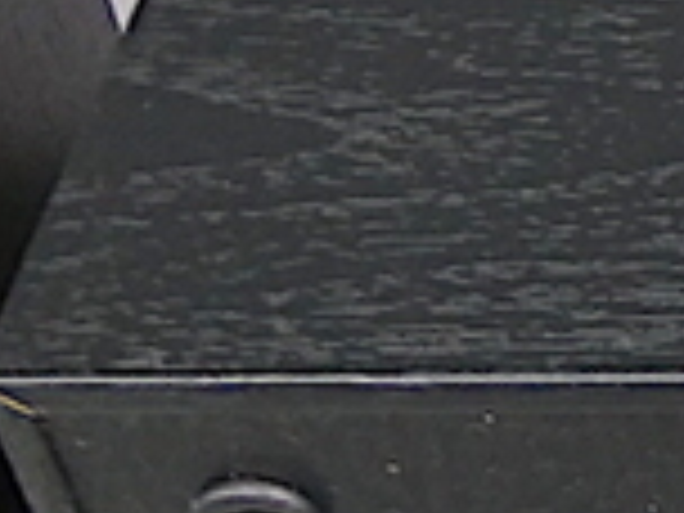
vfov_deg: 6.3
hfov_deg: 7.5
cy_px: -328
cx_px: 2016
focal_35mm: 233
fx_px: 4604
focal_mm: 6.7
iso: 200
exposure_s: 1/5
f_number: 3.7
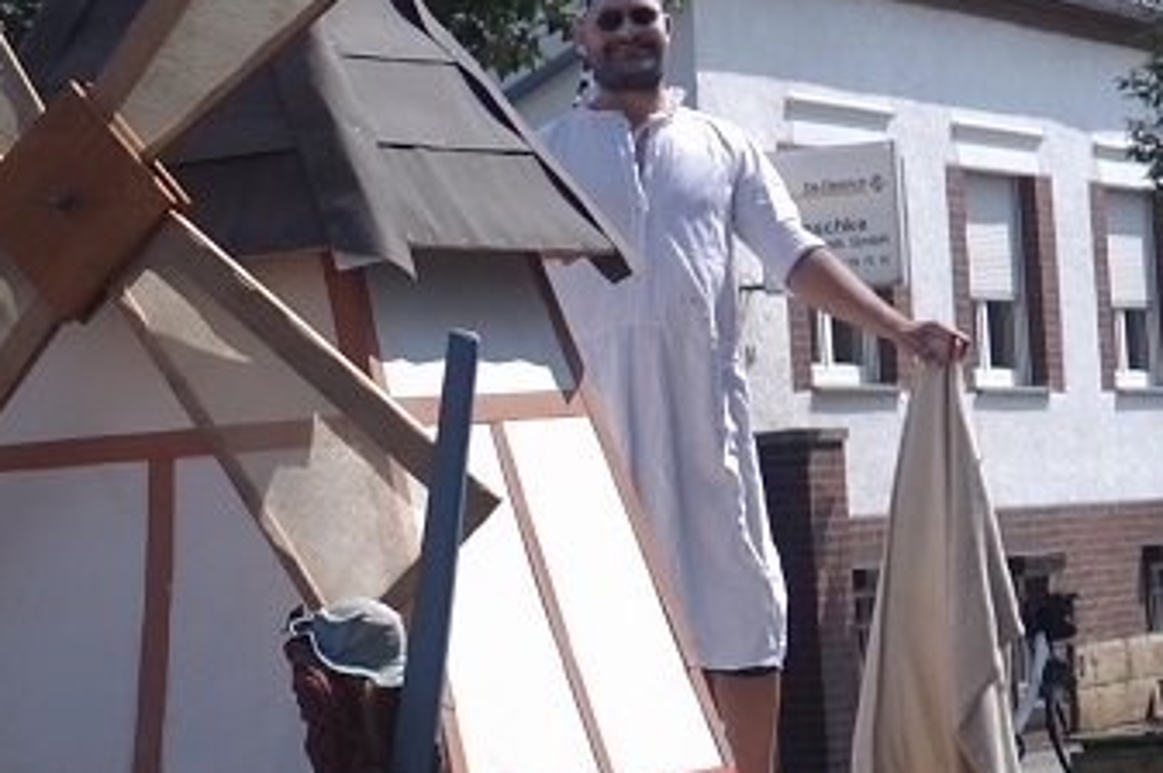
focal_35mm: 152
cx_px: -393
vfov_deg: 9.0
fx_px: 4906
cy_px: 338
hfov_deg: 13.0
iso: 80
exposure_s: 1/1600
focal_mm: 11.75
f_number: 10
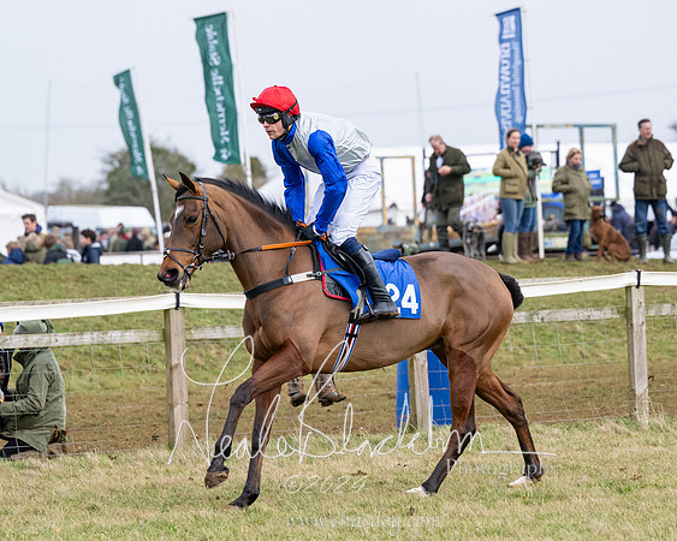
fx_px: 4897
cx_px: 321
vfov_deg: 6.3
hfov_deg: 7.9
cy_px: 270
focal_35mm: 244
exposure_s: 1/1600
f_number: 4
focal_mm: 145
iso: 800
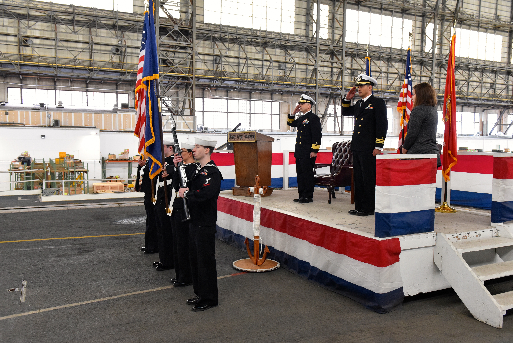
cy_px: 172
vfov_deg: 41.1
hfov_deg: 58.7
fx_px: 456
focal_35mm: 32
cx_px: 256
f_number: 5.6
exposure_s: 1/125
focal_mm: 32
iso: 4000
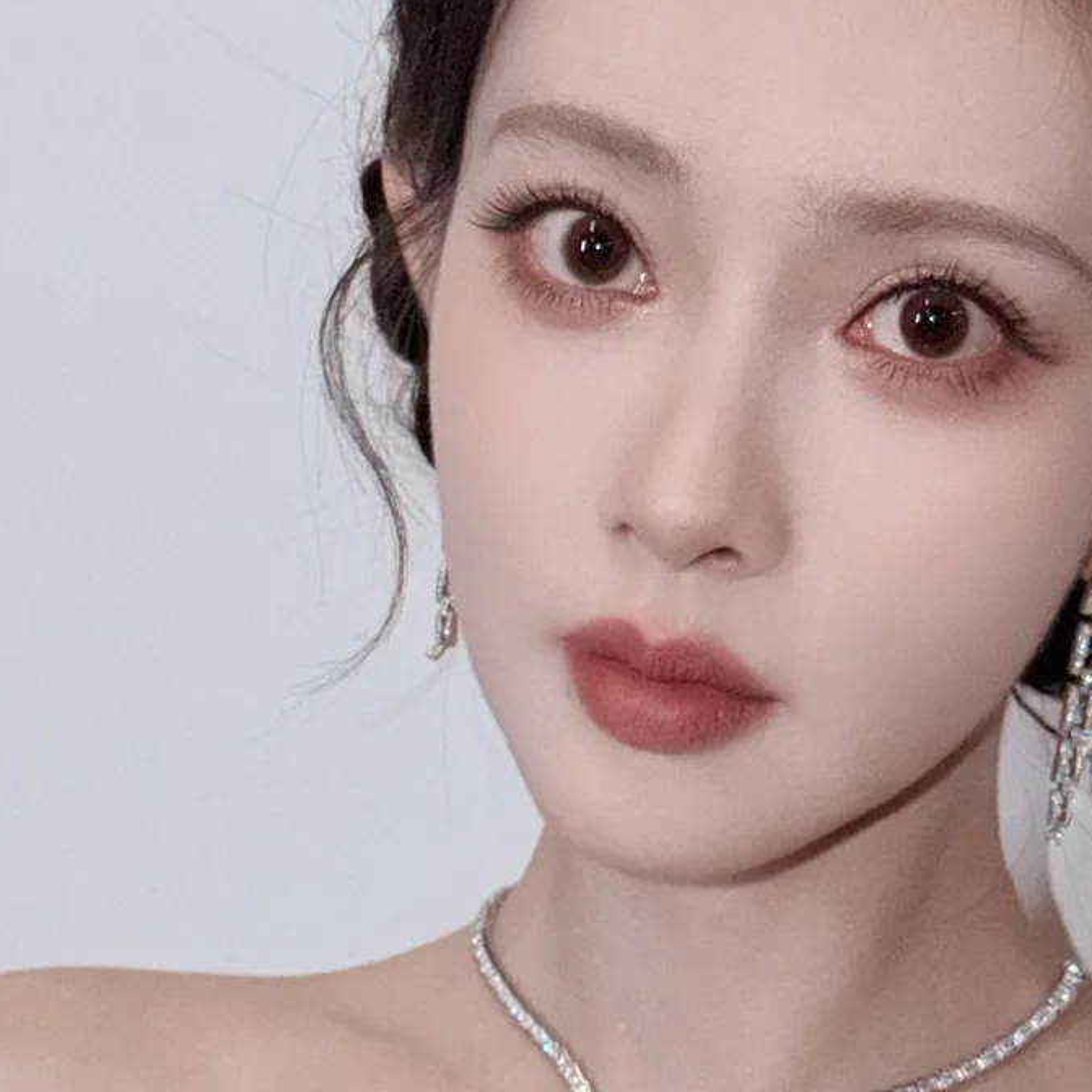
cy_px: 793
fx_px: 3248
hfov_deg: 19.1
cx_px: 602
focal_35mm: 91
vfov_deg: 19.0
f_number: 1.78
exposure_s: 1/346
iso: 50
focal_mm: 6.76
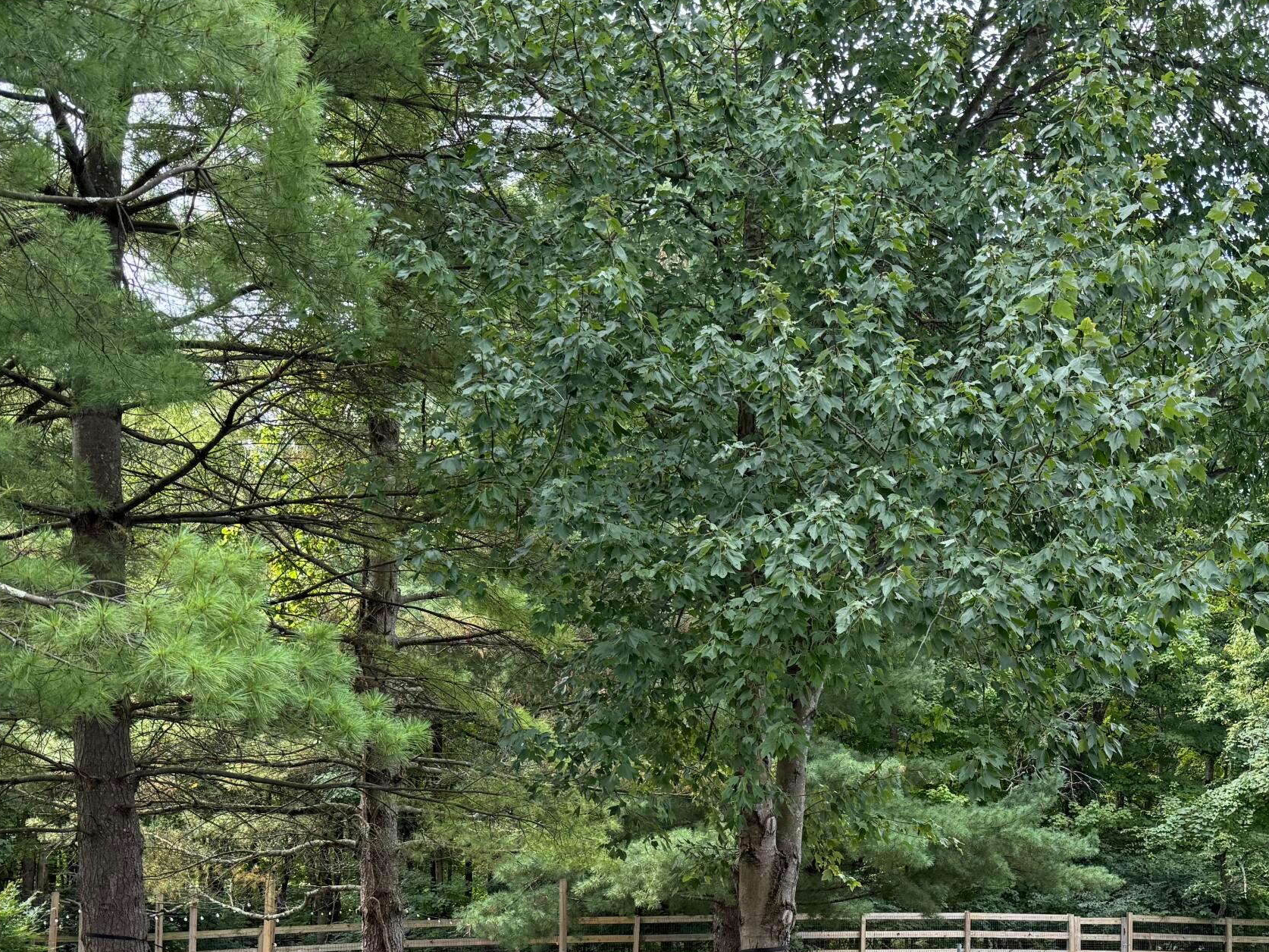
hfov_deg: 43.3
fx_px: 1577
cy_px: 831
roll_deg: -1.0
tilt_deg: +2.5
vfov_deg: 32.2
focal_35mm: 43
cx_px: 835
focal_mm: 6.76
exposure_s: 1/689
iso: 100
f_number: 1.78
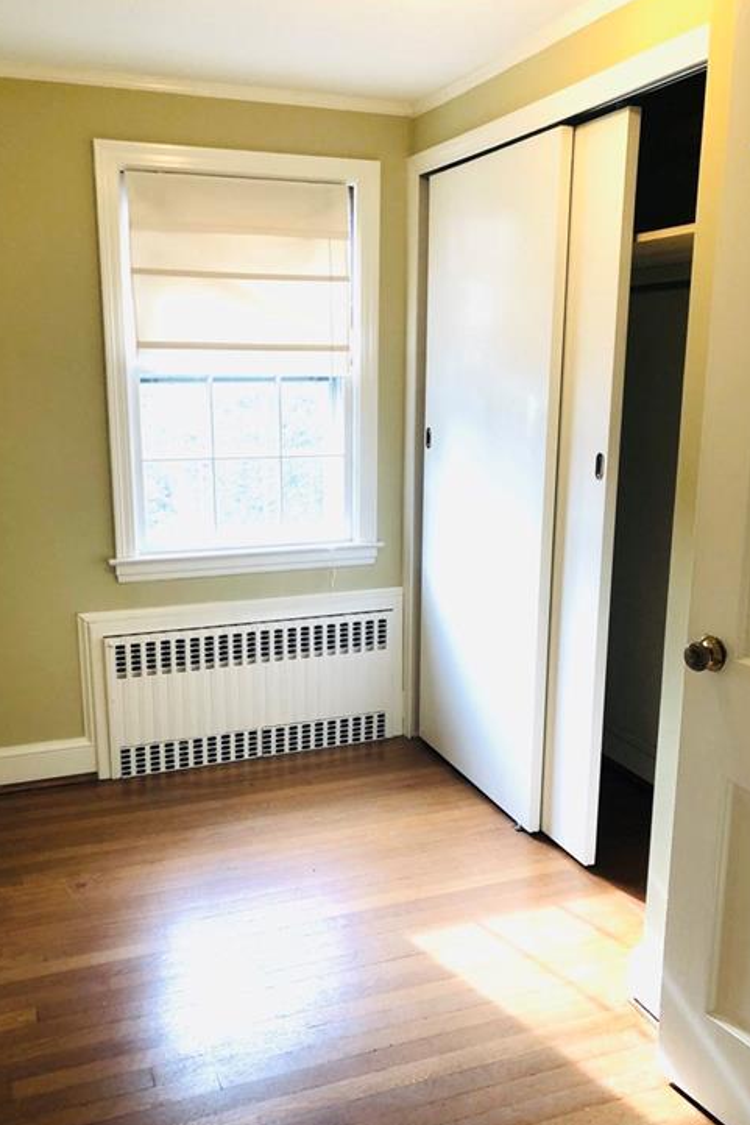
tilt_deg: -12.2
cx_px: 340
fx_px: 968
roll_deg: +0.3
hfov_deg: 42.3
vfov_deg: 60.3
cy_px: 587
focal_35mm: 31
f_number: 1.8
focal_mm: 3.99
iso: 25
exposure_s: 1/40
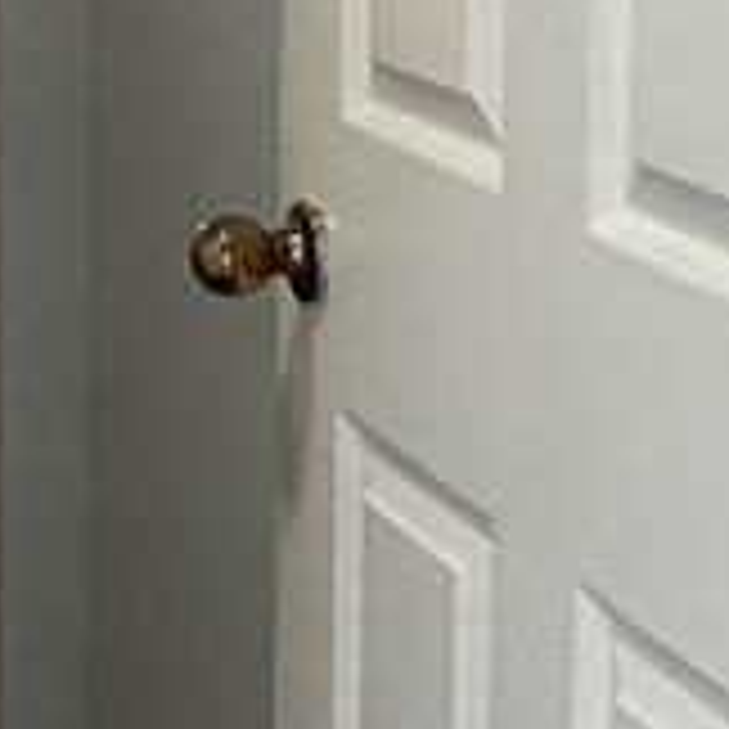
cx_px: -536
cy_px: 14
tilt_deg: -8.0
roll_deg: +1.3
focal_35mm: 122
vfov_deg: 14.1
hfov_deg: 13.1
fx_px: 2907
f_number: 2.2
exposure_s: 1/120
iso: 250
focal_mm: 2.22
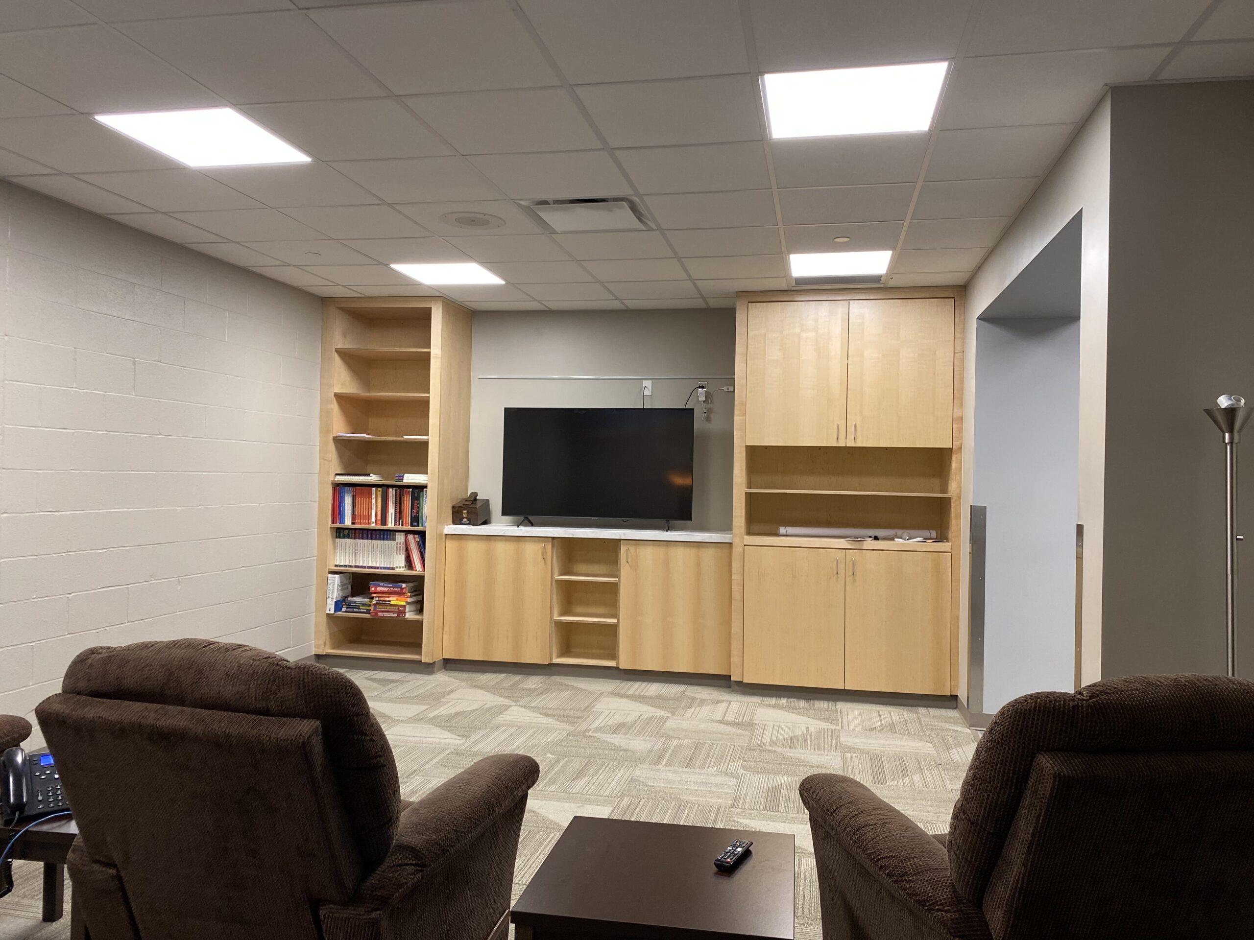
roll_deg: +0.3
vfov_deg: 53.1
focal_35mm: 26
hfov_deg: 67.3
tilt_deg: +1.9
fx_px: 942
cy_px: 470
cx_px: 627
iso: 100
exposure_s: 1/60
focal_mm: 4.25
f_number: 1.8
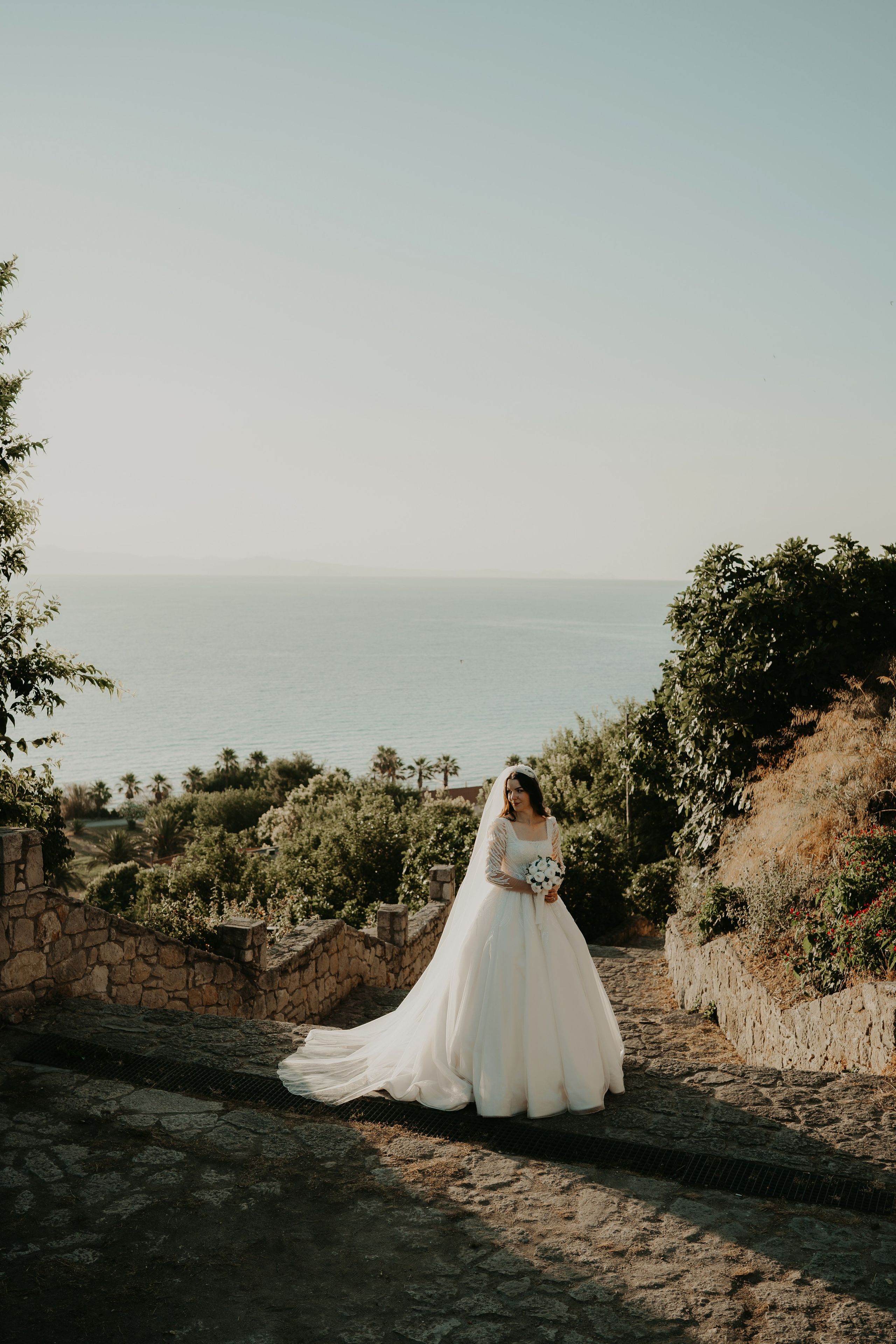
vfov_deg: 54.4
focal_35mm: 35
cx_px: 448
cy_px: 672
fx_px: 1307
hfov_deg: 37.9
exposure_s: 1/640
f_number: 3.2
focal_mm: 35
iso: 100
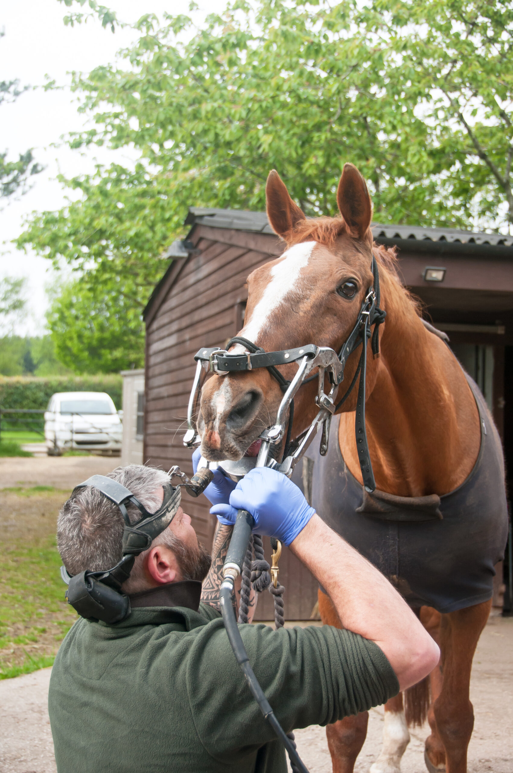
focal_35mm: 52
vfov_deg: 37.9
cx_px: 256
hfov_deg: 25.7
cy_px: 386
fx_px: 1125
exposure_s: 1/400
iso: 250
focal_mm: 35
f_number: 4.5
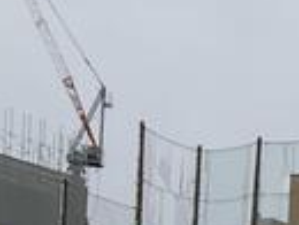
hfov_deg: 11.5
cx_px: 398
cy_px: 426
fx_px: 1445
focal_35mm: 167
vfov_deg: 8.5
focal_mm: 3
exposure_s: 1/4785
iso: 16
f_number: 1.8
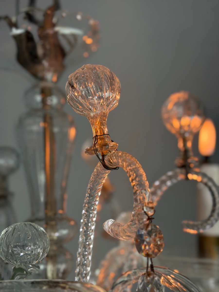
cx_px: 110
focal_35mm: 48
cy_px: 146
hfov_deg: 30.3
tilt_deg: +11.3
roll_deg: +1.6
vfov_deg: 39.7
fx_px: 405
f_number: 1.78
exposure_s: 1/100
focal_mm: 6.76
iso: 200
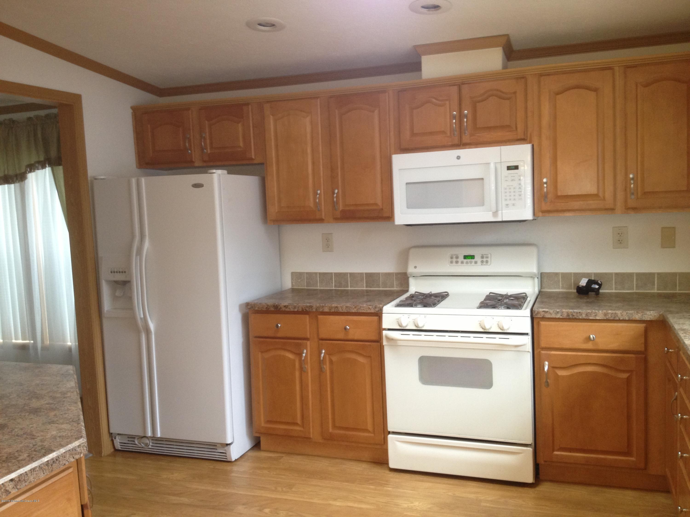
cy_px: 258
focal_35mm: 35
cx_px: 345
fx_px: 698
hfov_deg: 52.6
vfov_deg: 40.7
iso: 100
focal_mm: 4.28
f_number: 2.4
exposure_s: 1/20
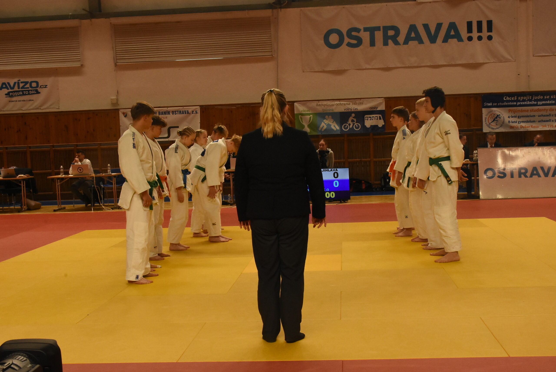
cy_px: 186
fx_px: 742
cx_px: 278
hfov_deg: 41.1
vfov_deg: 28.1
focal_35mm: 48
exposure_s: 1/100
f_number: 16
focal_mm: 32
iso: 3200
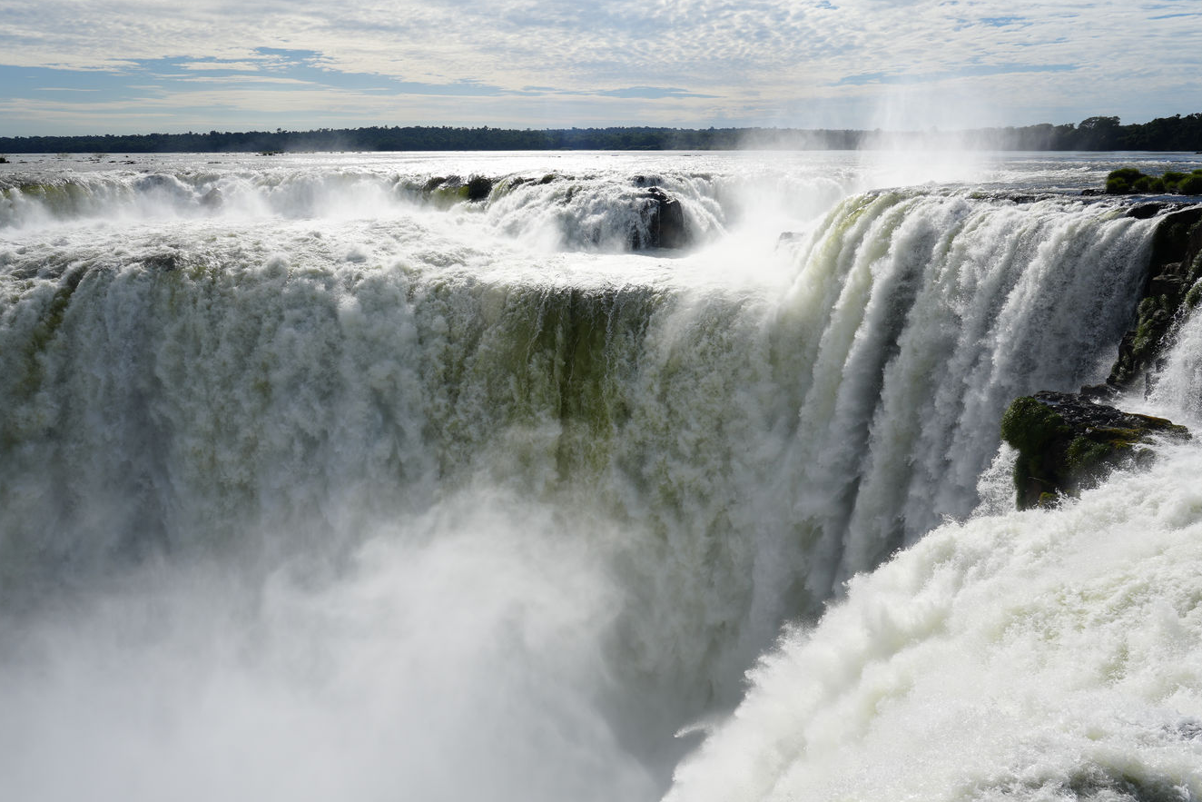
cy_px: 386
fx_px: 968
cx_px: 547
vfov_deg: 45.0
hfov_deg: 63.5
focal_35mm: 29
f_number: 10
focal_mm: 24
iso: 100
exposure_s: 1/400
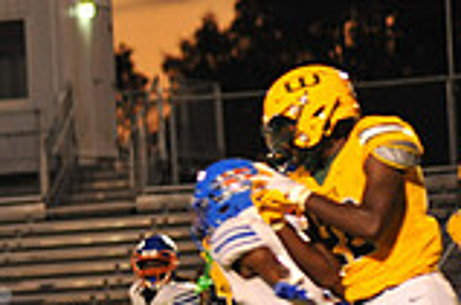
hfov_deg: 4.2
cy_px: 369
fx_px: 6307
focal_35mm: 494
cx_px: -255
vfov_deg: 2.8
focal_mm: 135
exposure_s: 1/250
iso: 2000
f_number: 4
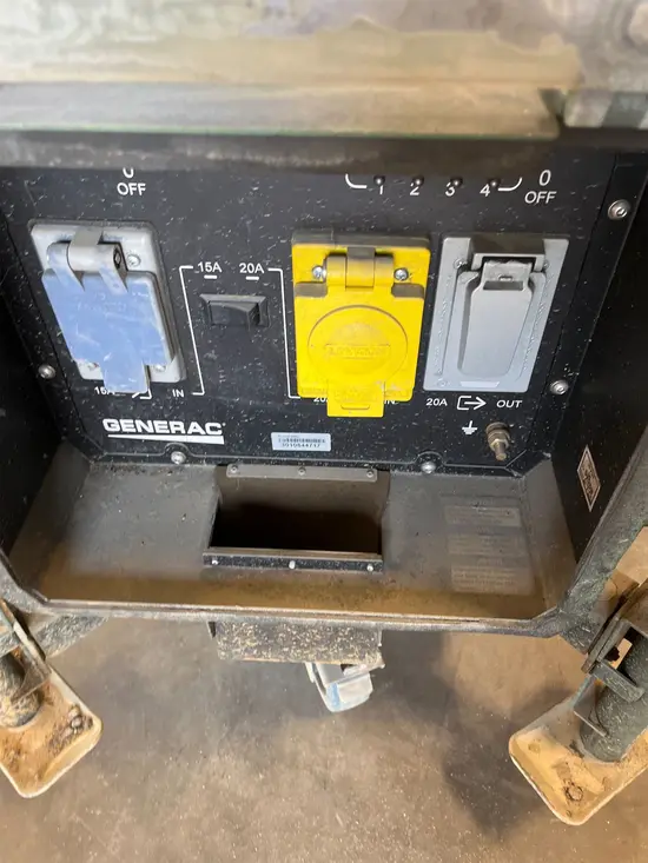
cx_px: 324
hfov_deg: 53.1
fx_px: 649
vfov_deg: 67.3
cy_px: 432
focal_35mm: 26
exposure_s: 1/74
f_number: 1.6
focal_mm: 5.1
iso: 125
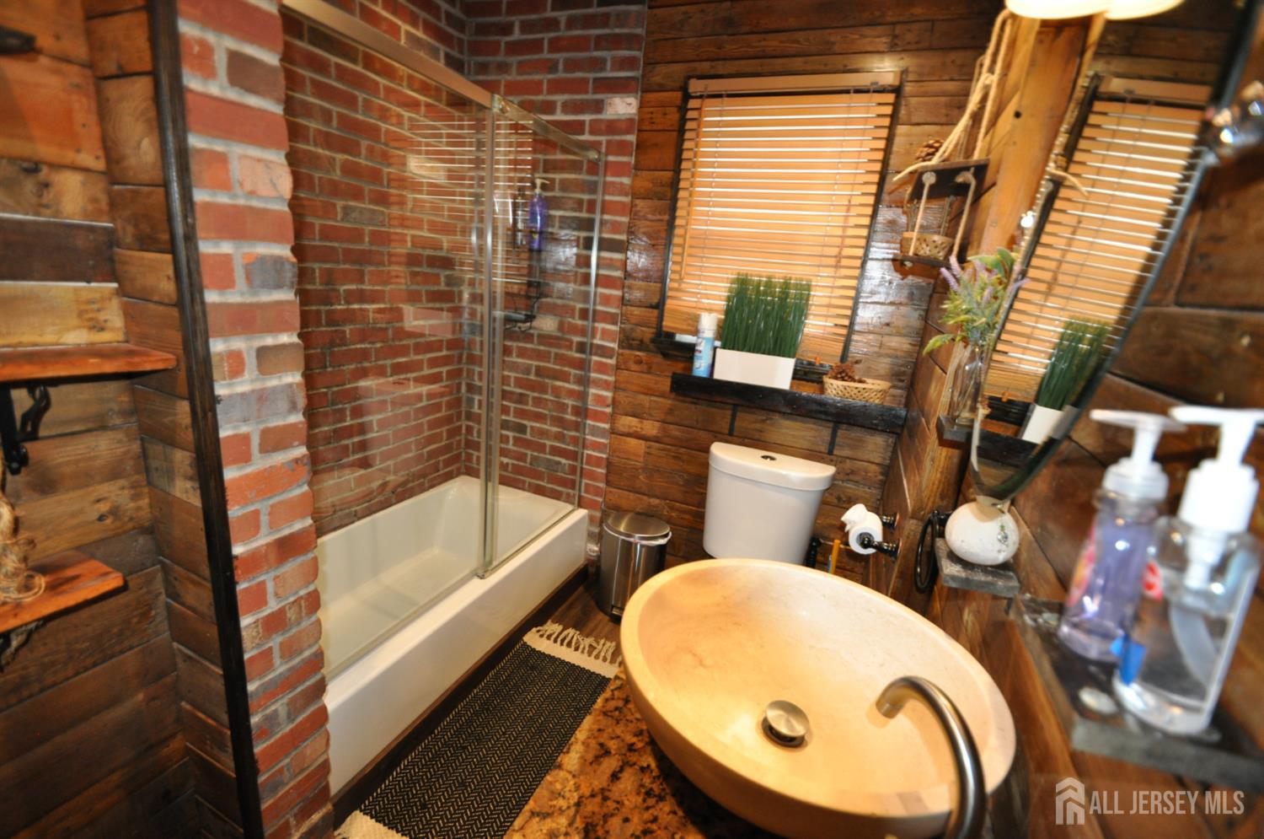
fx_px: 526
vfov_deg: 77.1
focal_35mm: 15
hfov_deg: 100.5
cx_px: 632
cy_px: 420
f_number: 3.5
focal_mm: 10
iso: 800
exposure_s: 1/60
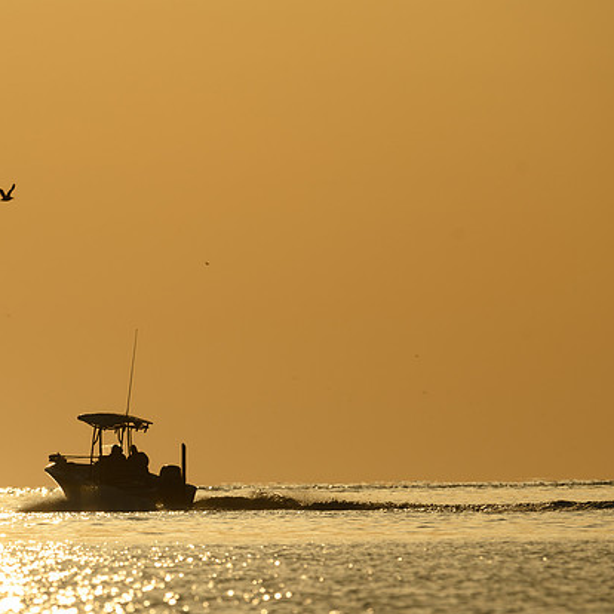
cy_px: 391
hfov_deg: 1.7
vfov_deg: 1.7
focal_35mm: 1022
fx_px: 20509
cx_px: 48
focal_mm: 600
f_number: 8
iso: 64
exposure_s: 1/2500
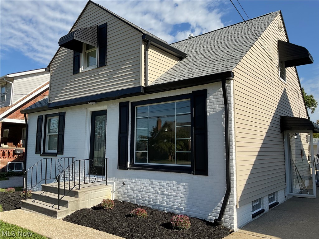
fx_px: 267
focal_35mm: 29
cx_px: 160
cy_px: 120
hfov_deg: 61.7
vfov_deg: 48.2
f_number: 1.8
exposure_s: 1/2058
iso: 16
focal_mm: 3
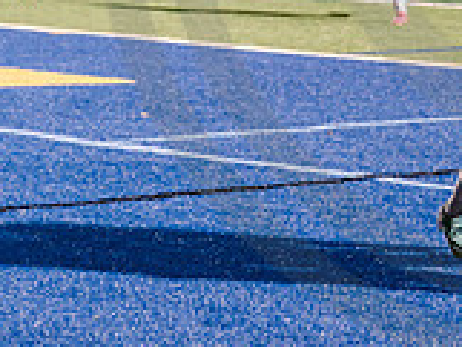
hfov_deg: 8.0
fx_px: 3246
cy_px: -125
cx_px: 600
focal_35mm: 243
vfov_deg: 6.1
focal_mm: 70
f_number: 3.2
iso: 2500
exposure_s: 1/250
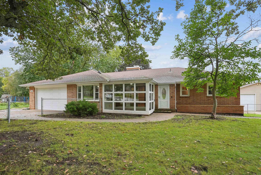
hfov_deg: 93.3
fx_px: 123
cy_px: 88
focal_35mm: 17
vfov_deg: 70.5
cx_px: 130
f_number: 9
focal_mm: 17
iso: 400
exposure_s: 1/80
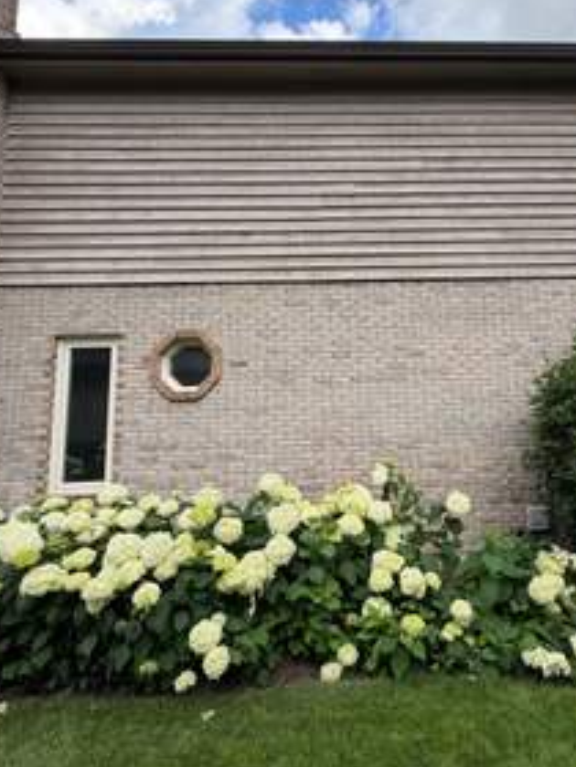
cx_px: 370
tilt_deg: +8.4
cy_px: 359
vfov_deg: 81.6
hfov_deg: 64.7
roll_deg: +1.0
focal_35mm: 20
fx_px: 444
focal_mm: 2.22
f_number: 2.2
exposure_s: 1/502
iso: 40
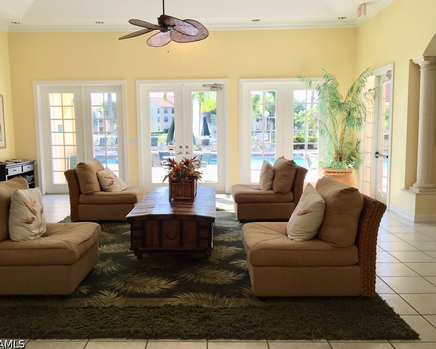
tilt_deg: -7.2
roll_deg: -1.4
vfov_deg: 47.1
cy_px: 173
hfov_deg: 57.1
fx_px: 400
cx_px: 205
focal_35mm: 31
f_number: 2.2
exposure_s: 1/206
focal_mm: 4.15
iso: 32
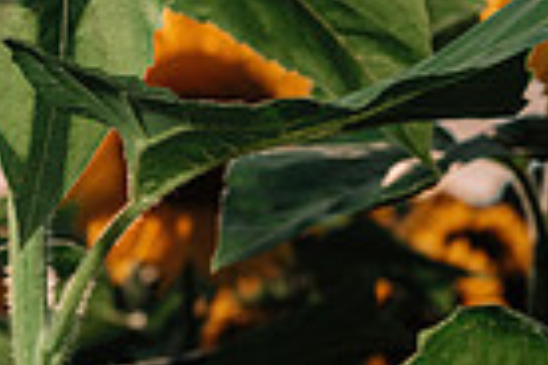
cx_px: 314
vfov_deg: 8.7
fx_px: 2390
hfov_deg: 13.1
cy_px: 125
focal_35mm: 157
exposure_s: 1/500
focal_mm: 45
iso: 100
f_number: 5.6
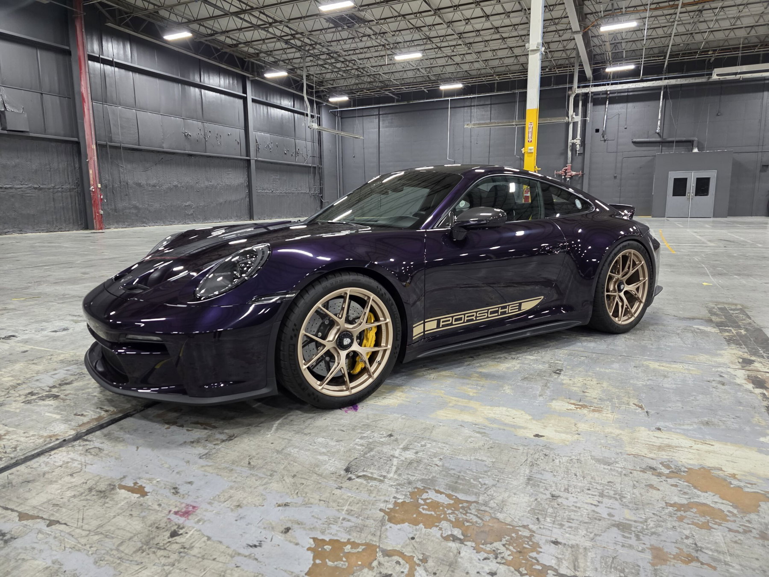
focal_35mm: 23
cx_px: 384
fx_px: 511
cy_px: 288
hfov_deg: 73.9
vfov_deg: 58.9
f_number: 1.7
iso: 400
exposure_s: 1/120
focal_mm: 6.3
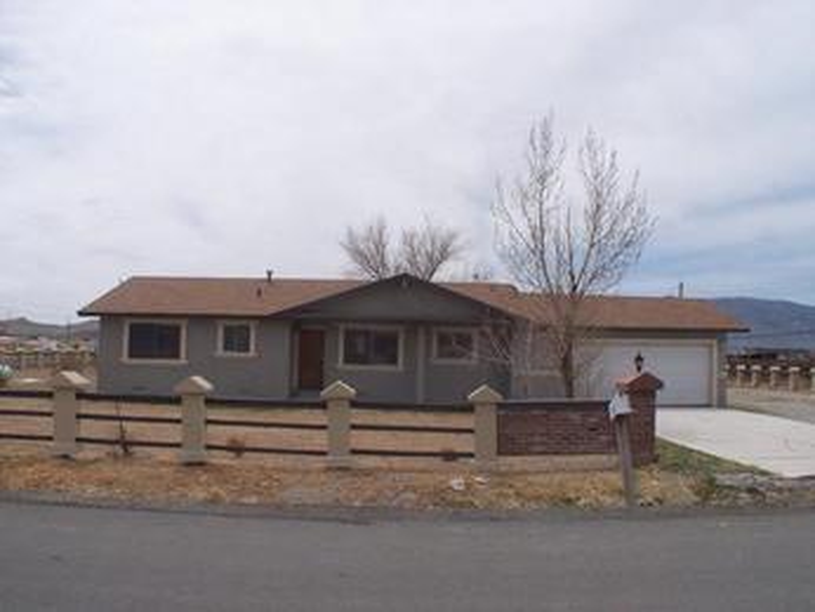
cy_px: 306
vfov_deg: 37.8
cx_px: 408
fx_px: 895
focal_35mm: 38
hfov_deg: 48.9
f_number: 5.6
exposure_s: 1/750
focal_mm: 6.3
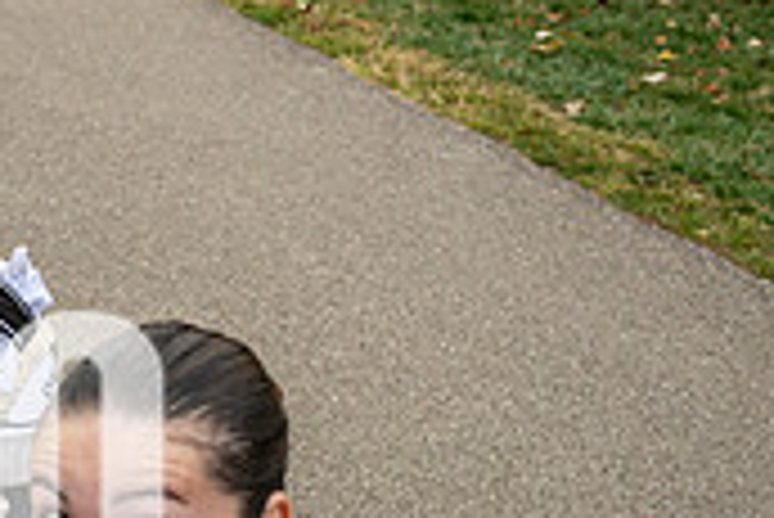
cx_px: -176
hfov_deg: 22.8
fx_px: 1743
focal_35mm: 81
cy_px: 525
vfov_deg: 16.5
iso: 400
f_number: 2.8
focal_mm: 24
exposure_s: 1/500
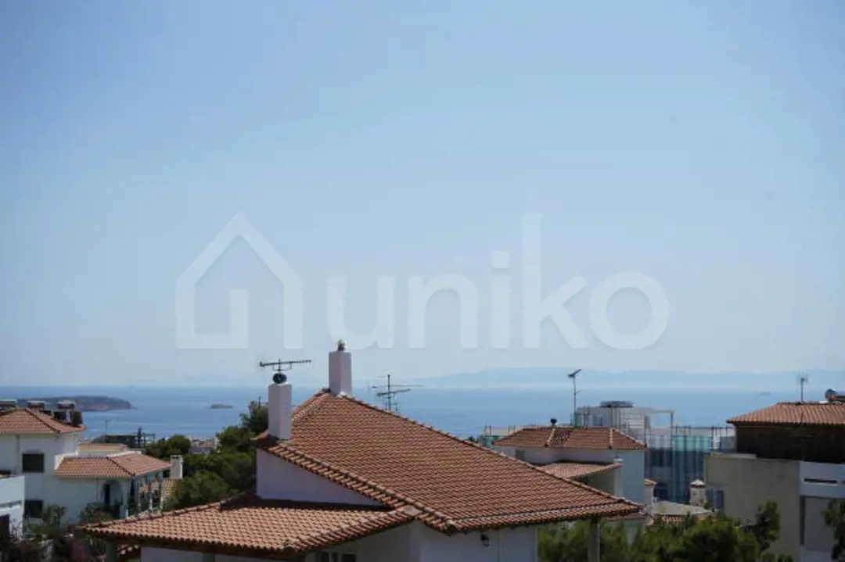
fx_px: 1408
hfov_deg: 33.4
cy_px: 281
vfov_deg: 22.6
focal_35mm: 60
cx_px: 422
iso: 100
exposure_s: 1/500
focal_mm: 60
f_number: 8
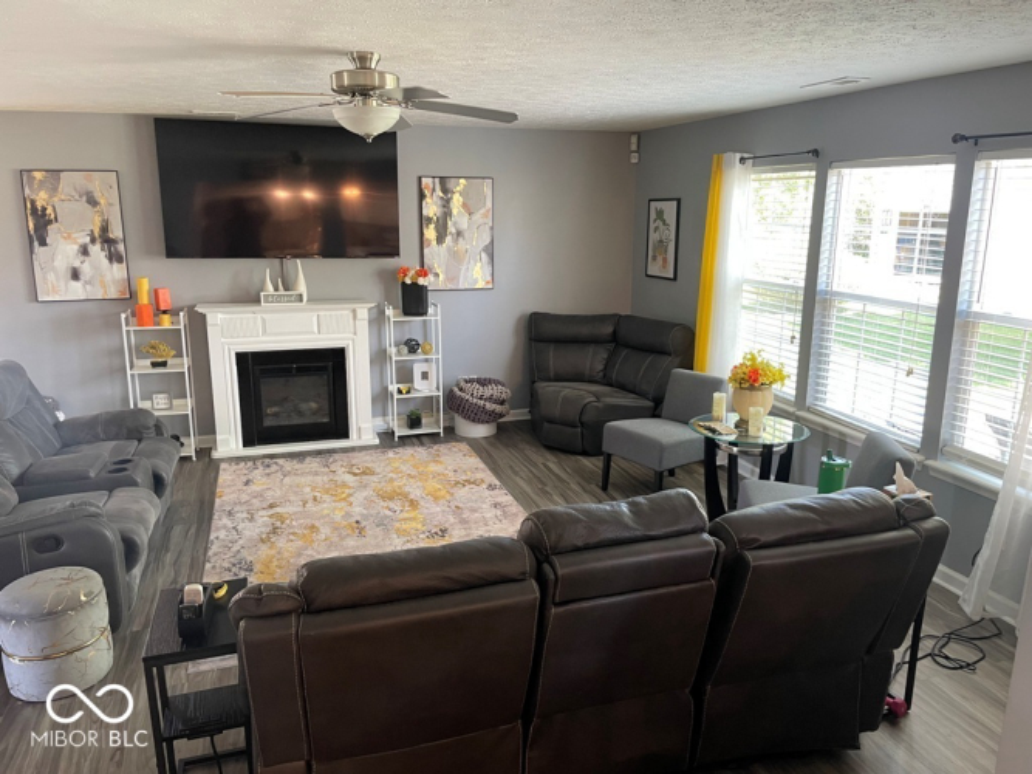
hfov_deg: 67.3
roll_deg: +0.7
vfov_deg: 53.0
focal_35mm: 26
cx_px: 516
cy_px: 387
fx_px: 775
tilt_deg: -14.8
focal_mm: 4.2
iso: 200
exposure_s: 1/60
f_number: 1.6
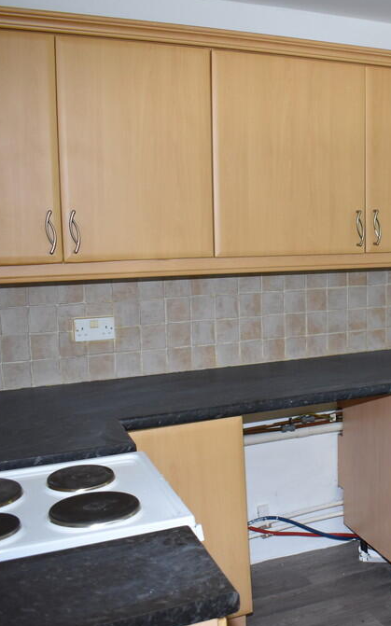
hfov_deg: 28.4
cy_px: 315
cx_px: 404
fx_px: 717
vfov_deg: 47.2
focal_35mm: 42
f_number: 4
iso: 900
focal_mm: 18
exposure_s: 1/125
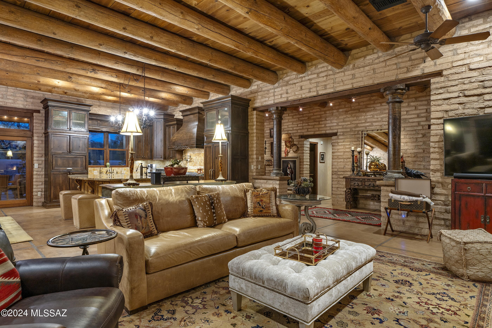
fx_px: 260
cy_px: 164
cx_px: 246
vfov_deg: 64.5
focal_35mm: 19
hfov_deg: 86.9
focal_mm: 19
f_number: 9
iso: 200
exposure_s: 1.6
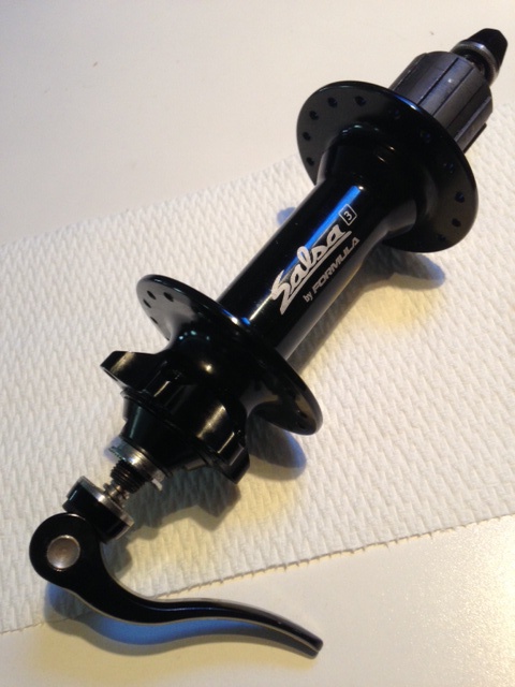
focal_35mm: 33
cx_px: 258
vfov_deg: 55.4
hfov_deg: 42.9
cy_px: 344
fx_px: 655
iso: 125
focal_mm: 4.12
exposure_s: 1/20
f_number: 2.4
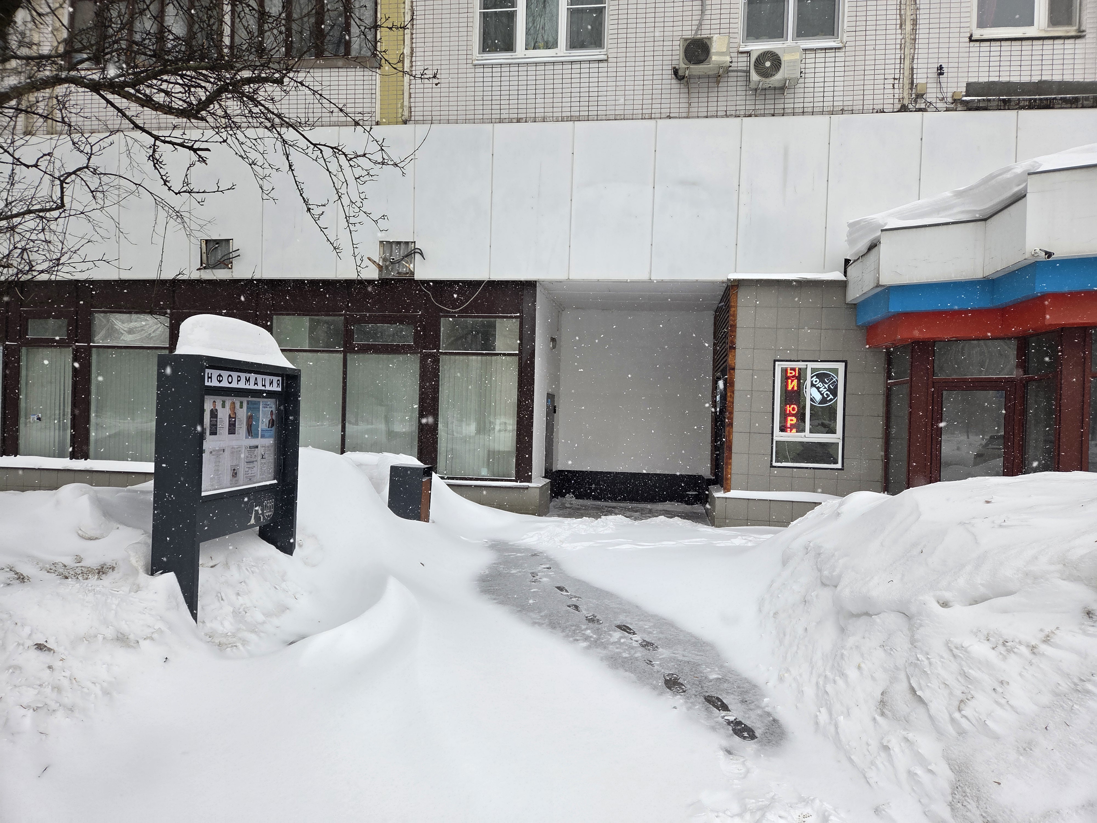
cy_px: 412
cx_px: 548
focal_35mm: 23
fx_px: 729
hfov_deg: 73.9
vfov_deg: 58.9
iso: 80
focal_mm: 5.4
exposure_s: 1/664
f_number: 1.8
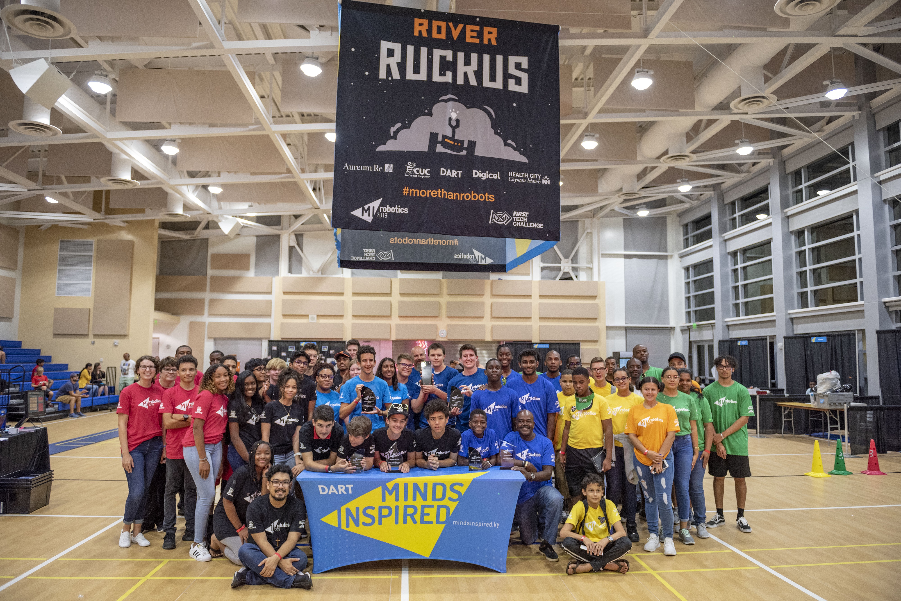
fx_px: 601
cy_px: 300
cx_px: 450
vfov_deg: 53.2
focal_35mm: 24
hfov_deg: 73.7
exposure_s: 1/100
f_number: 3.2
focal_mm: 24
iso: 1250
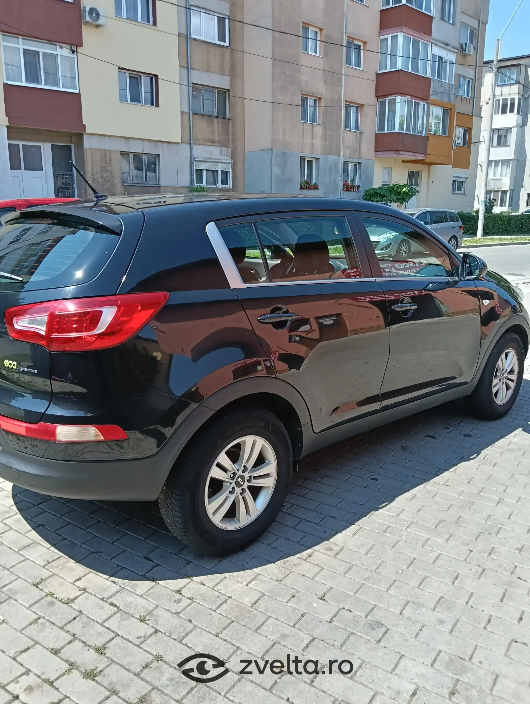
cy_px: 352
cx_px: 265
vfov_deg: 65.3
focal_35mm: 27
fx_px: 550
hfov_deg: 51.5
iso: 50
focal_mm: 3.98
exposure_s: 1/279
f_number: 1.8
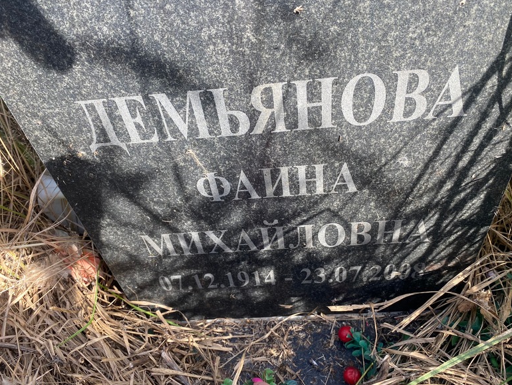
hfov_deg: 65.3
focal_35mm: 27
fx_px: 399
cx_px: 263
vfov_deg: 51.4
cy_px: 187
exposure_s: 1/195
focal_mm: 4.25
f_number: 1.8
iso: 32
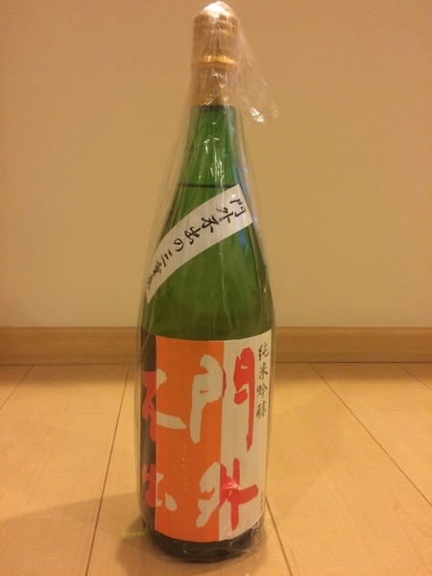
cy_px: 288
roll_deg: -1.0
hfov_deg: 48.2
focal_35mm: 29
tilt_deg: -13.1
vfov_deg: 61.7
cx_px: 216
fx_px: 483
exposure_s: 1/24
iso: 320
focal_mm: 4.15
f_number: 2.2
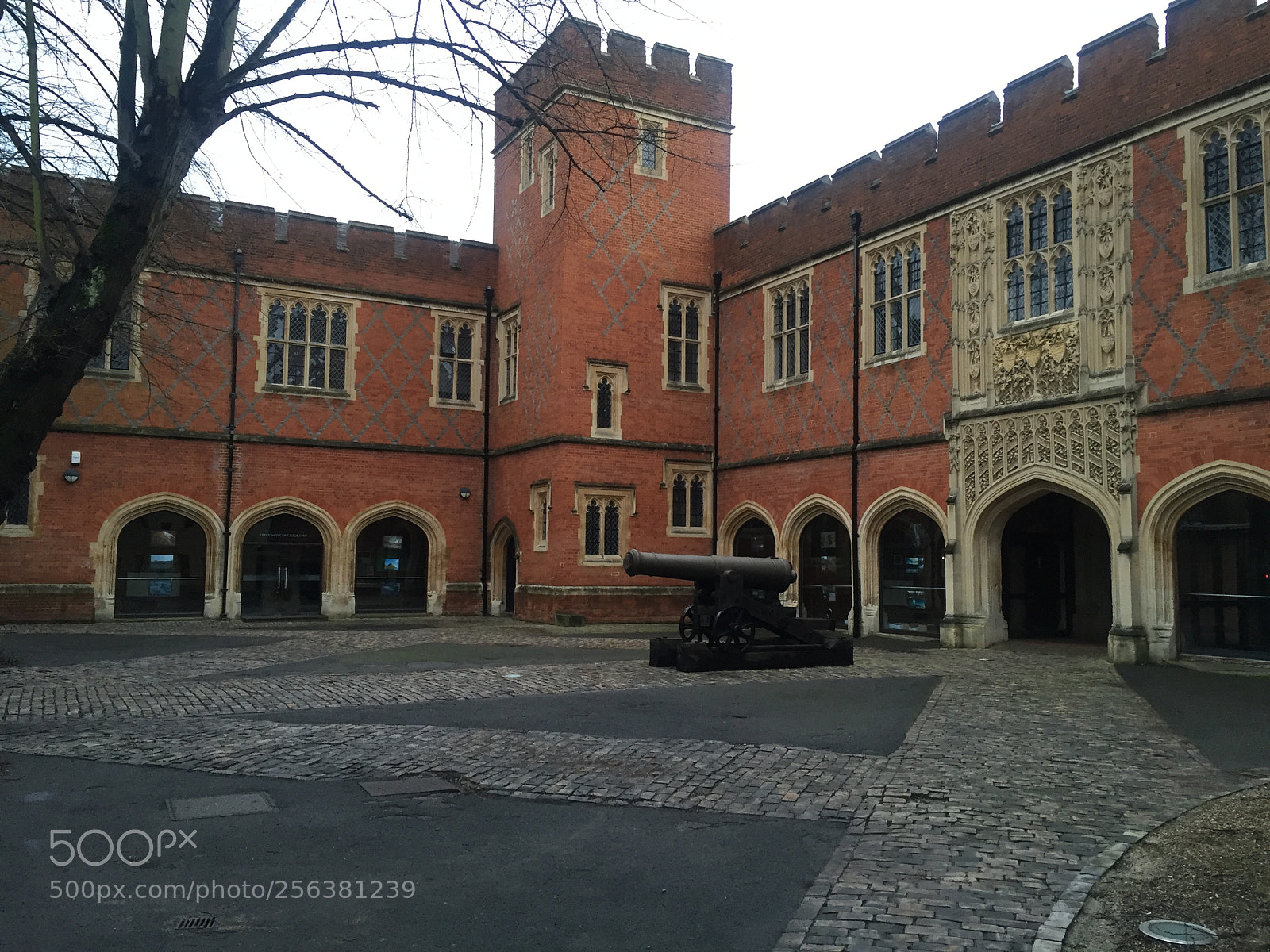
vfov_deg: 48.2
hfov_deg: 61.7
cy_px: 476
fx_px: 1064
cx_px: 635
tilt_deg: +4.6
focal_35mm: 29
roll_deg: -1.6
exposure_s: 1/33
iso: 100
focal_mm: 4.15
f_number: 2.2
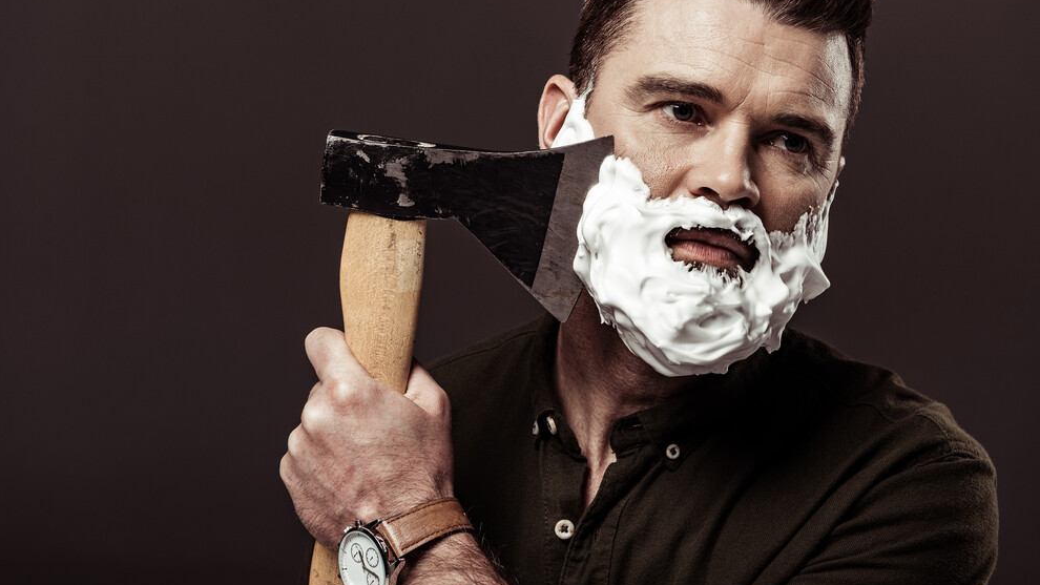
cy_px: 253
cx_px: 523
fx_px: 2041
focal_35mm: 74
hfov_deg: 28.6
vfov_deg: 16.3
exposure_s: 1/200
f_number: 8
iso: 125
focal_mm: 70
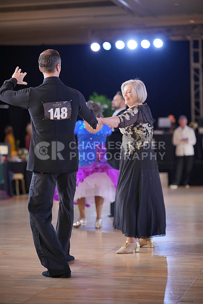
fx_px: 744
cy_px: 152
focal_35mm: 88
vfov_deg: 23.1
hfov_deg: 15.5
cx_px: 102
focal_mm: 88
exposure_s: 1/500
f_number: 2
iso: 1000
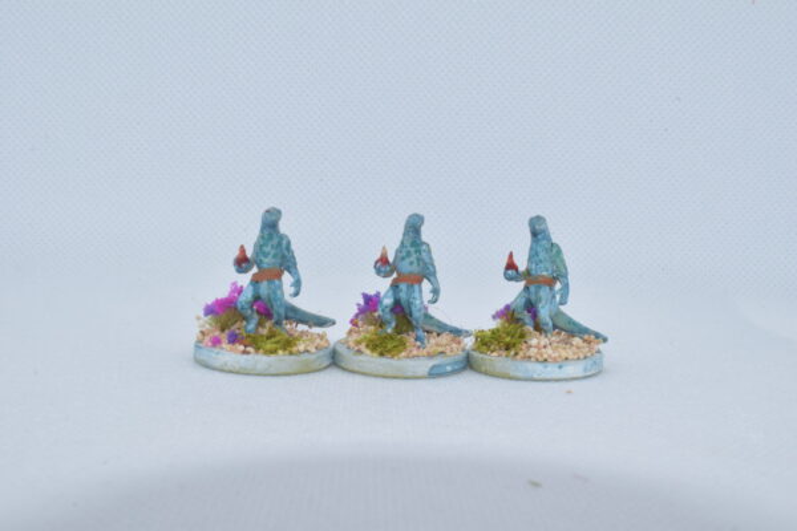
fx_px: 963
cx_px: 398
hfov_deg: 45.0
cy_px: 266
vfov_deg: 30.8
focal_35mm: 44
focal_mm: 29
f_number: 22
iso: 800
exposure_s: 1/125
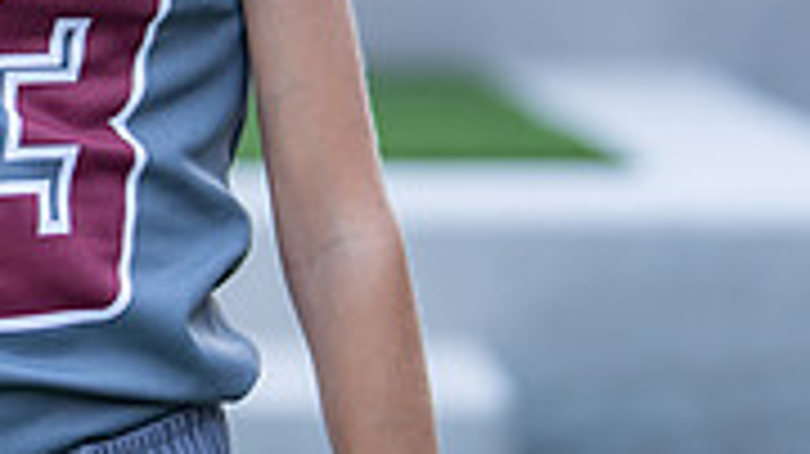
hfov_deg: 10.5
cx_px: -57
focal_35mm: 204
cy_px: -110
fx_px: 4379
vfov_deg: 5.9
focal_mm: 50
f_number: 1.2
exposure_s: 1/1600
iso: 100
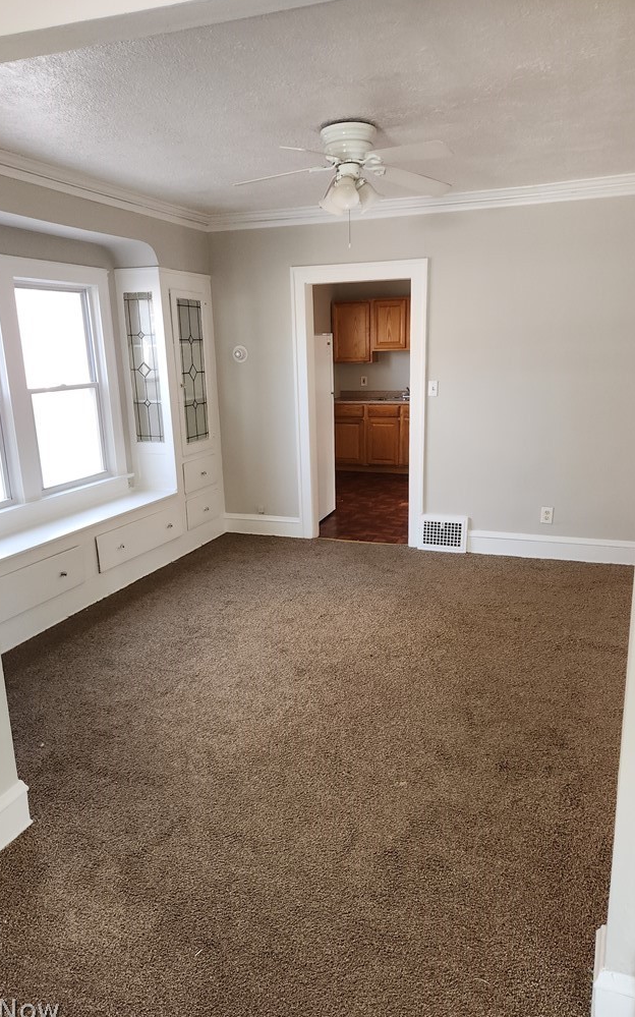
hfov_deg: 49.3
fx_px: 693
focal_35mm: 25
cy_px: 512
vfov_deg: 72.6
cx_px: 310
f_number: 1.8
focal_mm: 5.4
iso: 100
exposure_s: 1/60
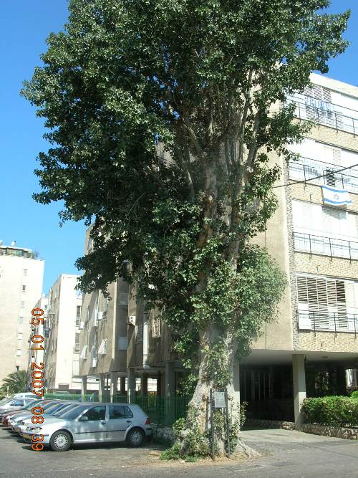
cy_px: 239
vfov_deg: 51.4
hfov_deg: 39.6
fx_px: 497
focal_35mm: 36
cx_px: 179
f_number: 3.7
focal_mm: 6
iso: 50
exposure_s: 1/405
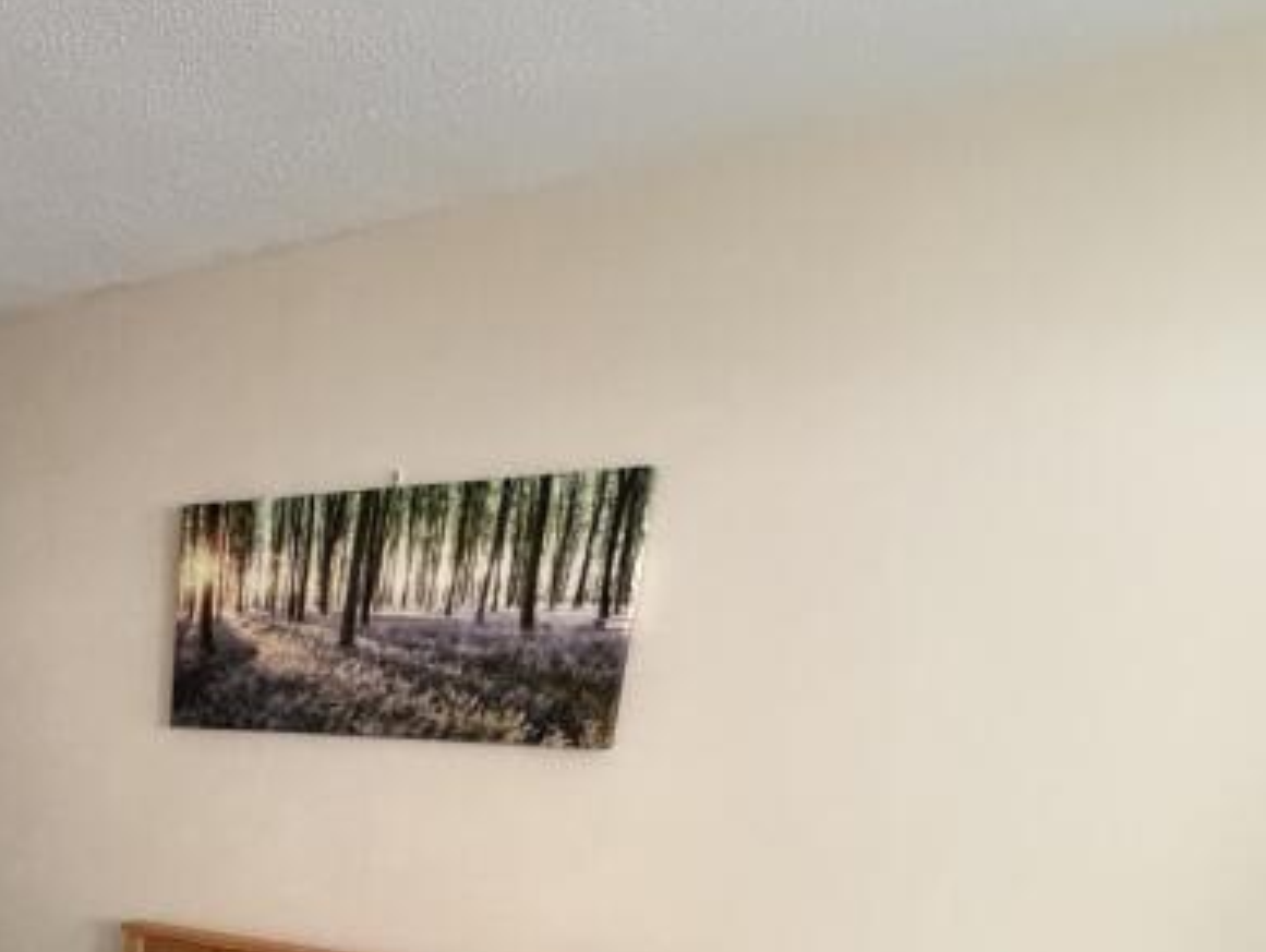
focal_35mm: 37
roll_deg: +0.0
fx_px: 1354
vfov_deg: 33.5
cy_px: 1057
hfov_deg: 41.3
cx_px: -88
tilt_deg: -16.8
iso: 1000
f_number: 2.2
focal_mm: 2.22
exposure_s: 1/60
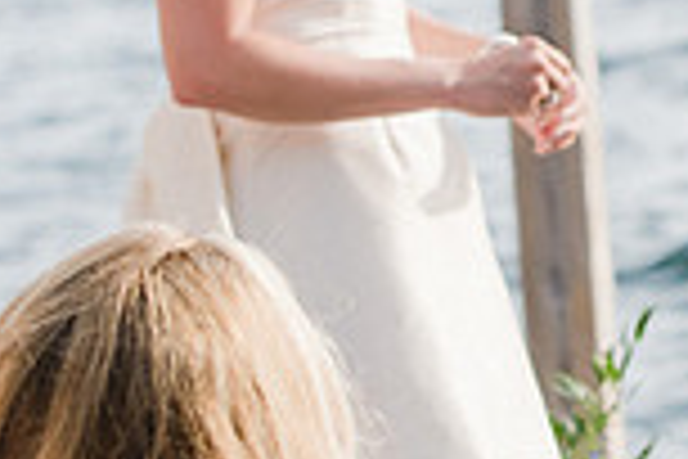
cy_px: -92
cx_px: 1232
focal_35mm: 399
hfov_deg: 5.1
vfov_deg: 3.4
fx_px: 7625
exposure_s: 1/800
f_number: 4
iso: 200
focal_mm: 70
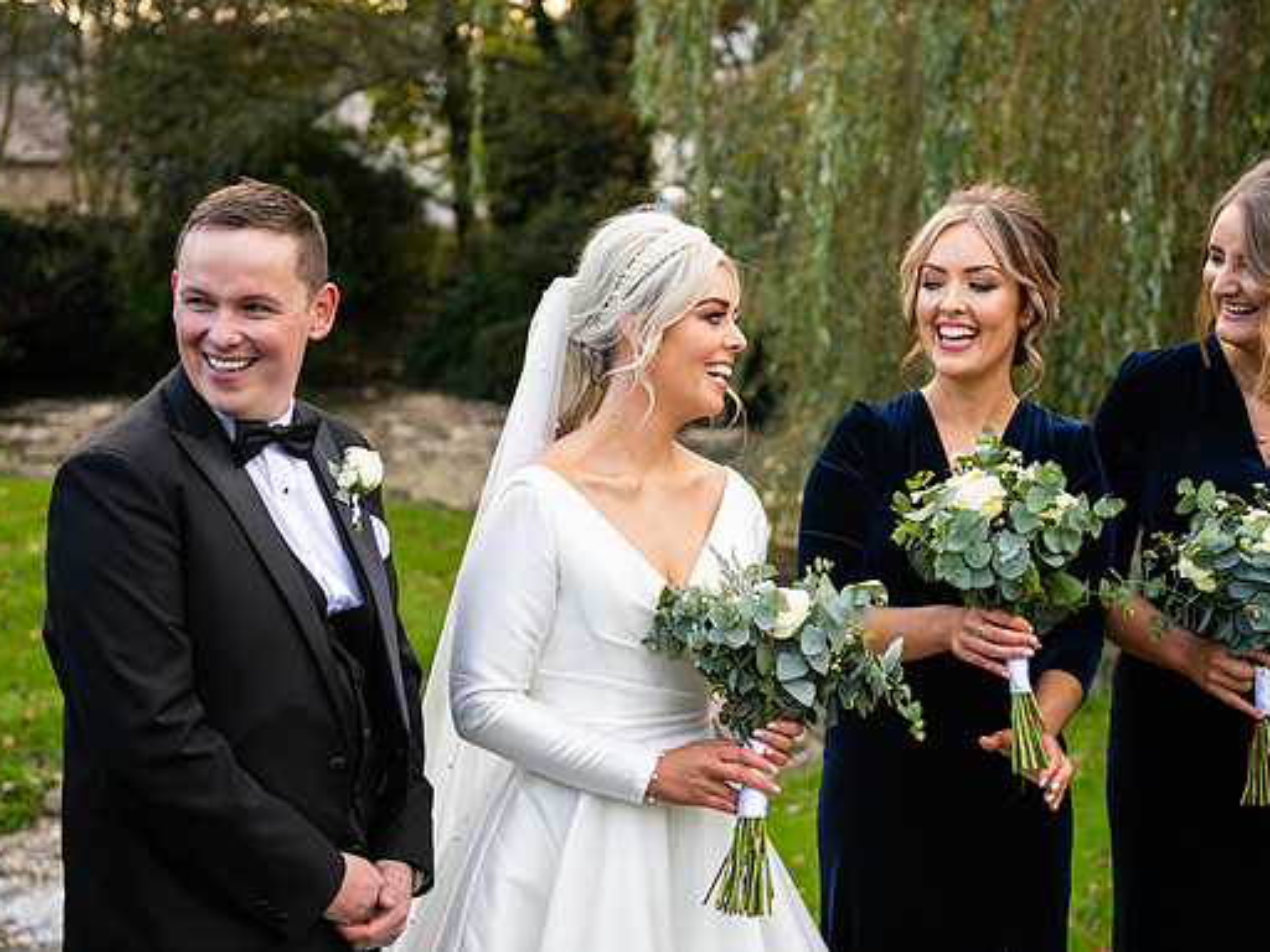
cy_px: 475
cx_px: 690
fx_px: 2238
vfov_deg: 24.0
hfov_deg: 31.7
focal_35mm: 61
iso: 200
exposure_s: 1/160
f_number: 3.5
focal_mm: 56
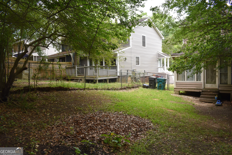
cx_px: 116
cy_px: 78
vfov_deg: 47.9
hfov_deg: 67.4
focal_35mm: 27
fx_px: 174
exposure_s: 1/250
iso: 320
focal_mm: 18
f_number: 5.6
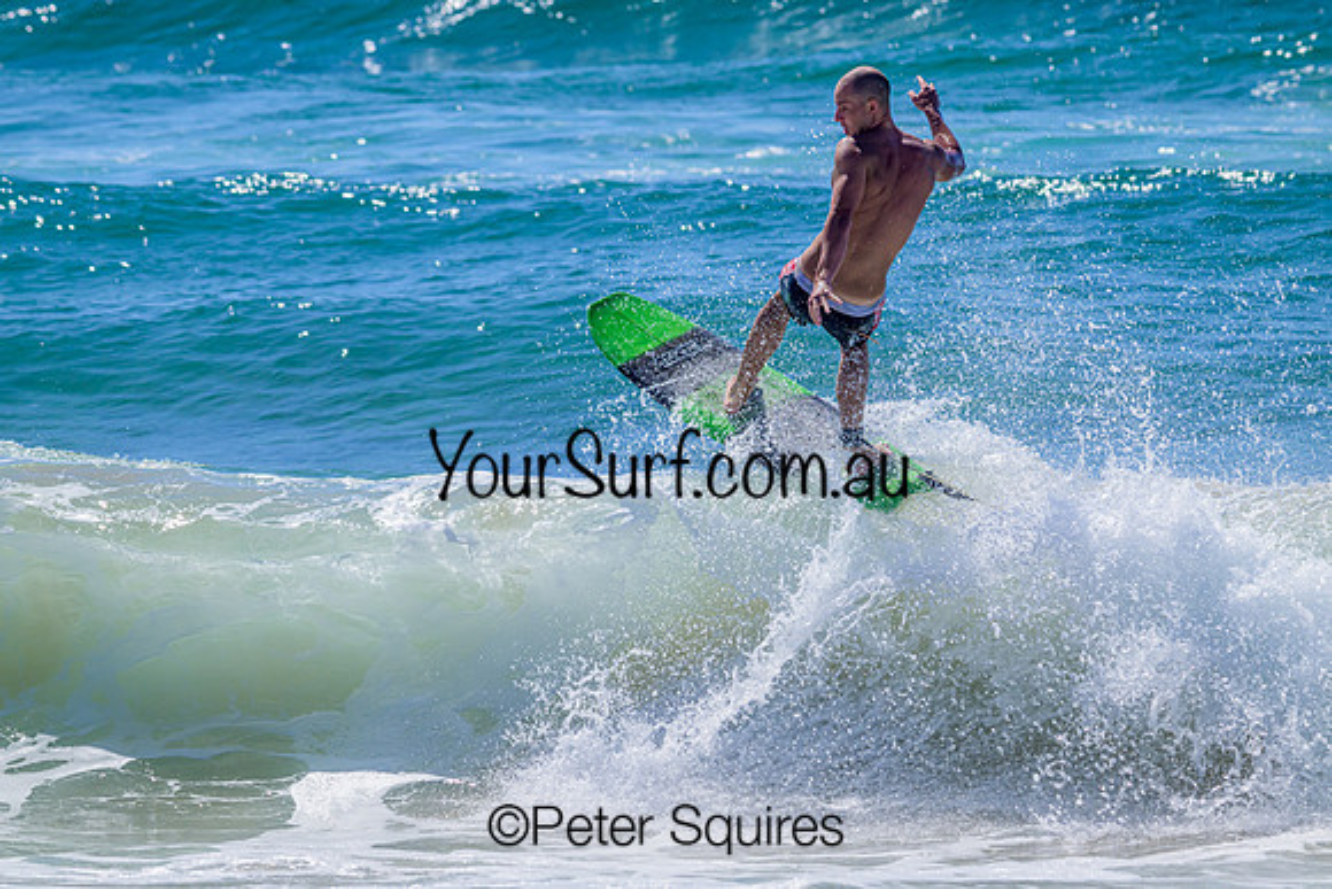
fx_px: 12966
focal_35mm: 350
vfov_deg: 3.9
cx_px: 667
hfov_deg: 5.9
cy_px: 445
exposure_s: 1/2000
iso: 900
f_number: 11
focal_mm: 350
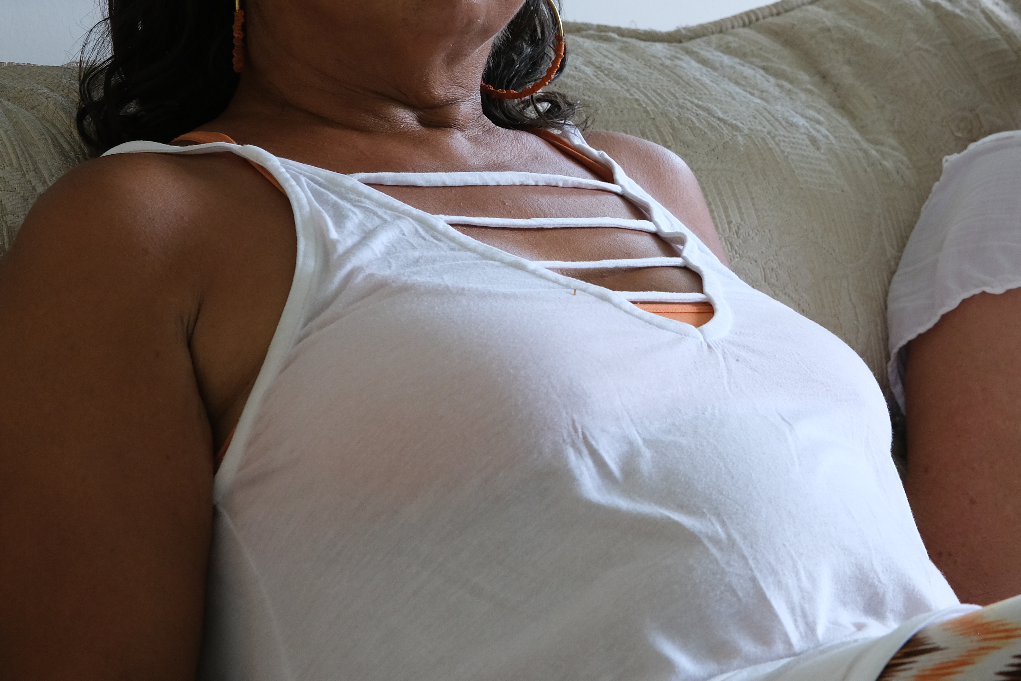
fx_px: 4622
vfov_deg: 8.4
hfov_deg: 12.5
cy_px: 219
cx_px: 900
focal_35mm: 163
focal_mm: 55
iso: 1000
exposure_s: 1/60
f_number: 5.6
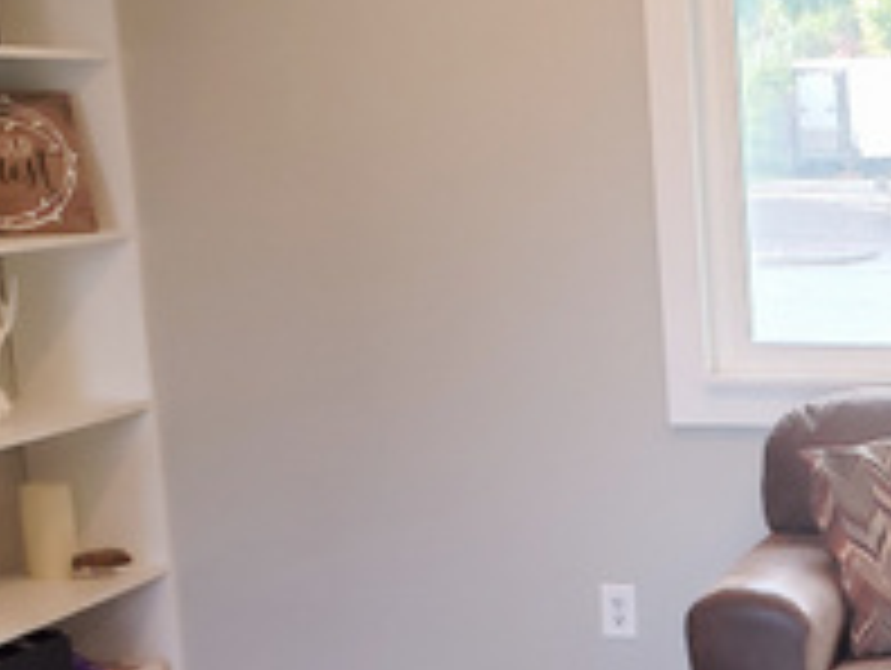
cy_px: 634
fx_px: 2165
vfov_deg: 17.3
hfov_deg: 21.2
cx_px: 1148
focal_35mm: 84
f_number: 2.4
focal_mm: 4.3
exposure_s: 1/60
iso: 320
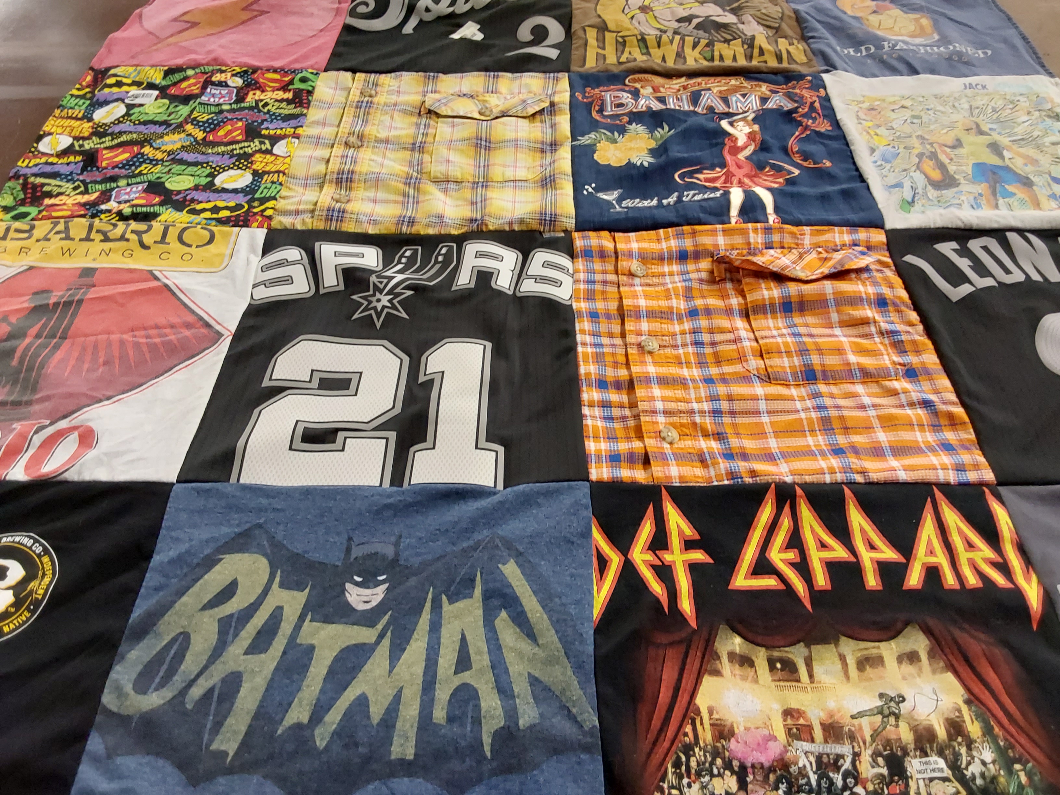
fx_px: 857
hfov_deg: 63.4
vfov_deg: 49.7
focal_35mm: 28
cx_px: 530
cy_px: 398
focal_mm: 2.91
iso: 160
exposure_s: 1/60
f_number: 1.9
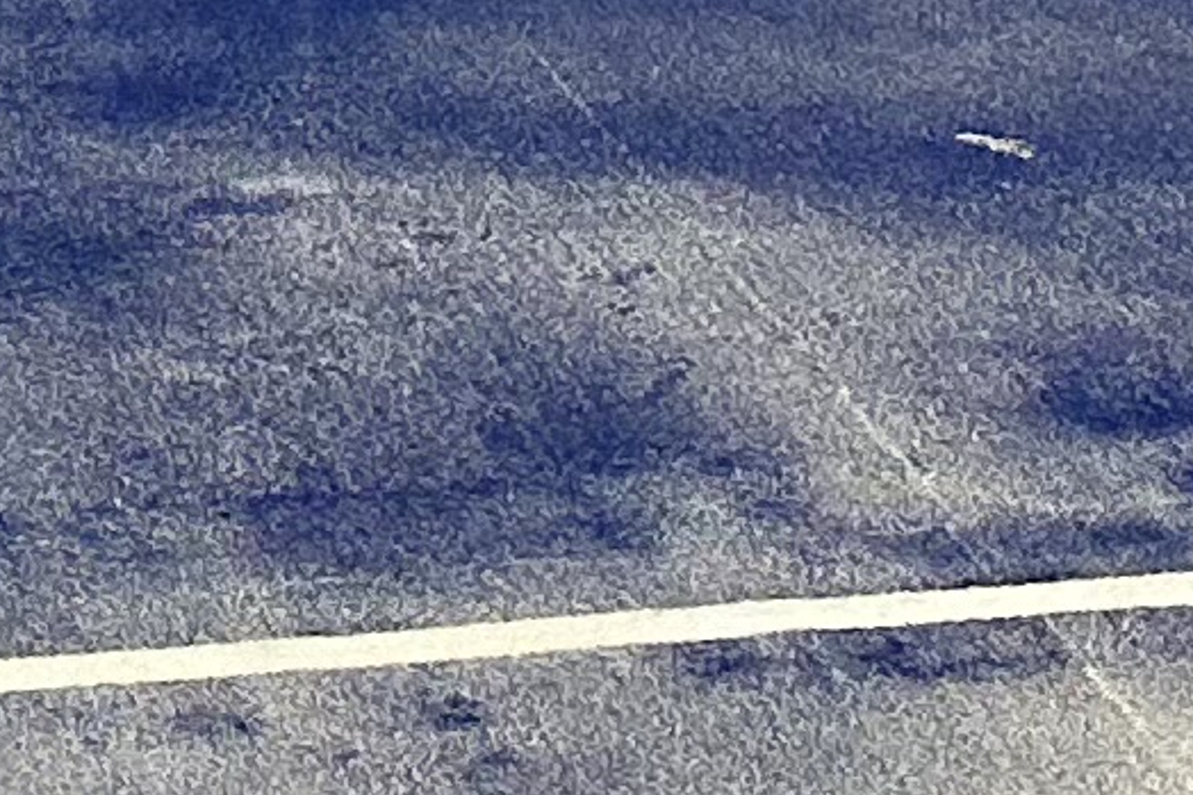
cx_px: 153
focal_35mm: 192
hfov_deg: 10.7
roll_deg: +0.2
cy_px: -690
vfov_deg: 6.9
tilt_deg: -9.9
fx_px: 6360
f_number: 1.78
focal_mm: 6.86
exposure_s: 1/100
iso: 200
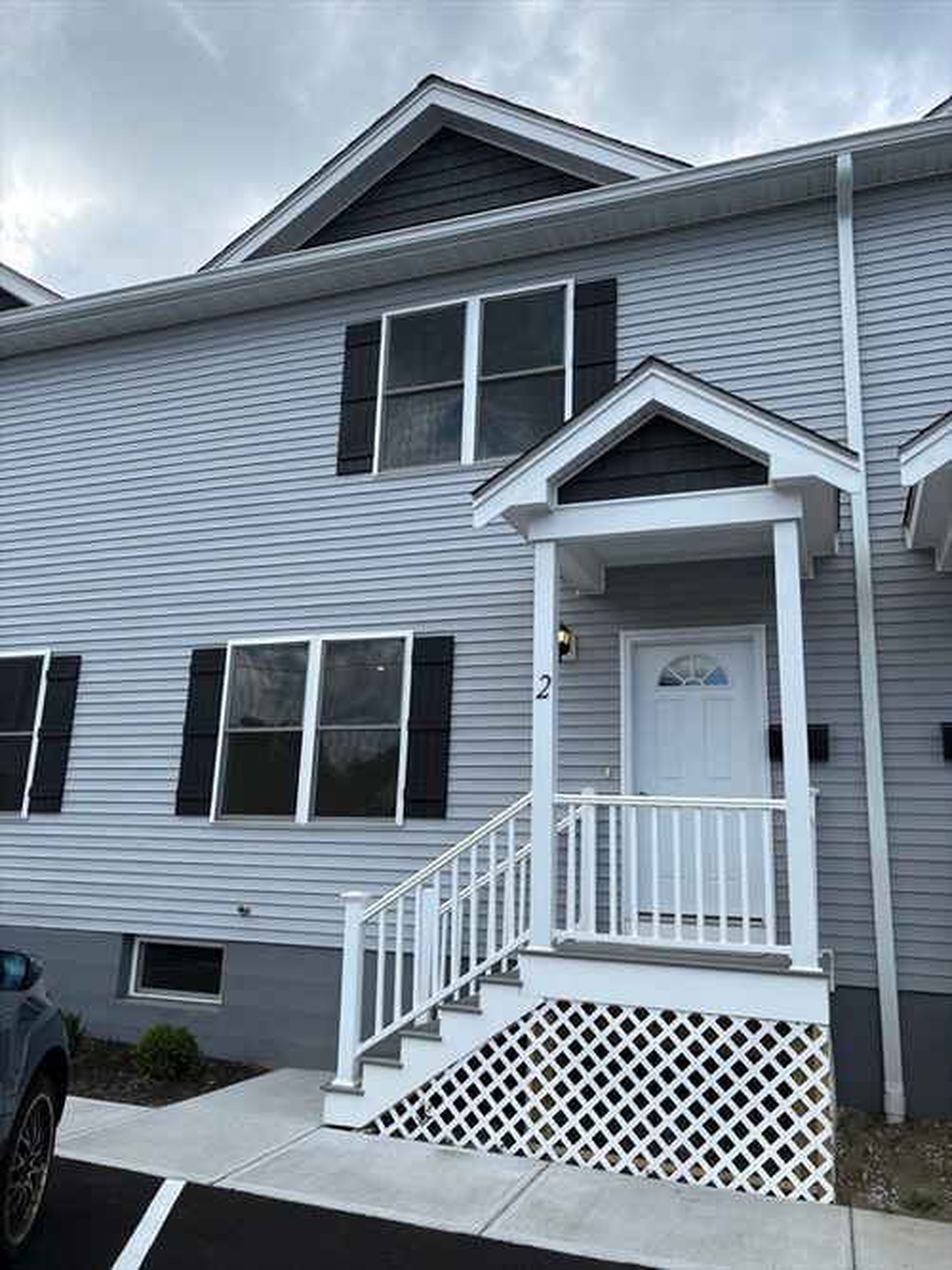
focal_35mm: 26
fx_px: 954
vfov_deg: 67.3
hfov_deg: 53.0
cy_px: 635
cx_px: 476
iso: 50
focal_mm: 5.96
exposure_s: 1/1799
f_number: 1.6
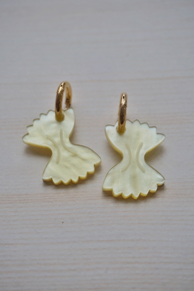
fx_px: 461
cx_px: 97
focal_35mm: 57
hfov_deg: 23.8
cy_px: 146
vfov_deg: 35.1
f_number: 5.6
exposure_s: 1/60
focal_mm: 38
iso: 500
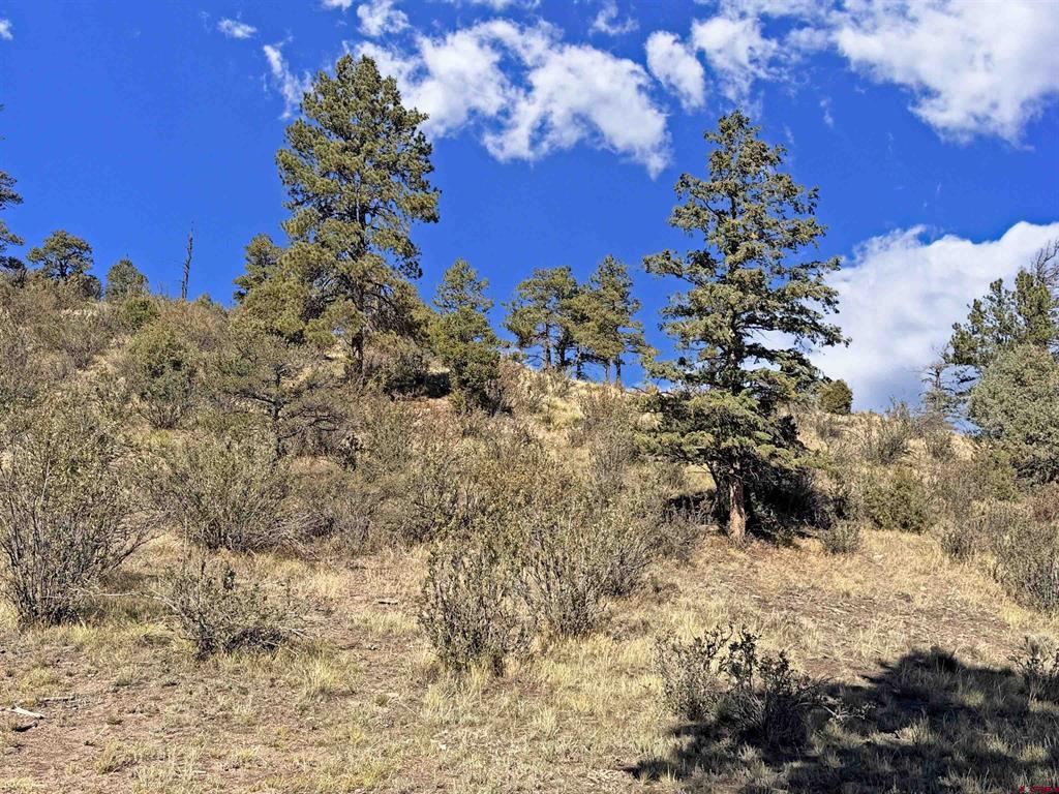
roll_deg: +2.1
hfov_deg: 54.0
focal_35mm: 34
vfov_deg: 41.8
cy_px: 397
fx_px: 1040
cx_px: 530
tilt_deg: +8.9
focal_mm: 6.76
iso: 80
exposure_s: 1/3425
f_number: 1.78
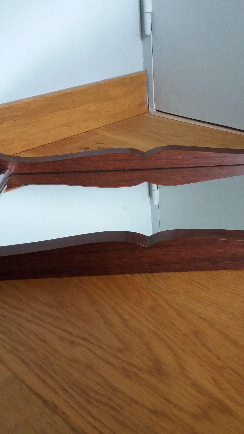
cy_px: 217
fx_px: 471
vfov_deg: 49.4
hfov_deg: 28.9
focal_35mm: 41
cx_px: 148
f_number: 1.9
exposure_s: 1/17
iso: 250
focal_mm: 3.7
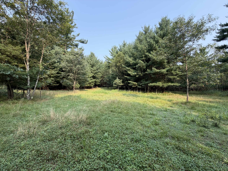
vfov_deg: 85.7
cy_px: 86
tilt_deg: +2.2
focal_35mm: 14
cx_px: 114
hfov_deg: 102.1
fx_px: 92
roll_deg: -3.5
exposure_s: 1/240
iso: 40
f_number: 2.2
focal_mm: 2.22
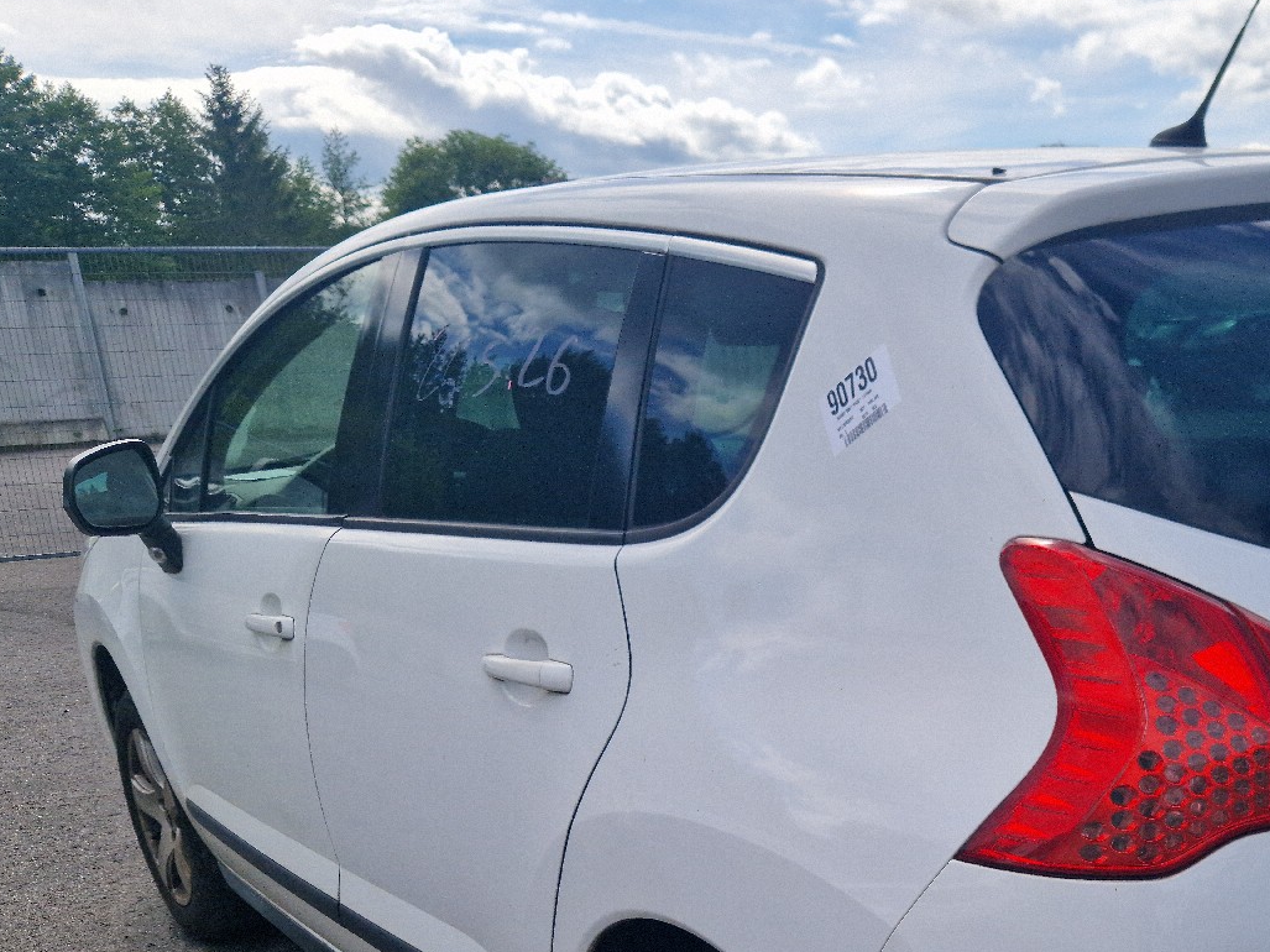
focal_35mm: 43
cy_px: 820
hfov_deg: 41.9
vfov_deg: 32.3
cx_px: 1023
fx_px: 1577
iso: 50
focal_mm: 5.4
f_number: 1.8
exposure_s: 1/2500
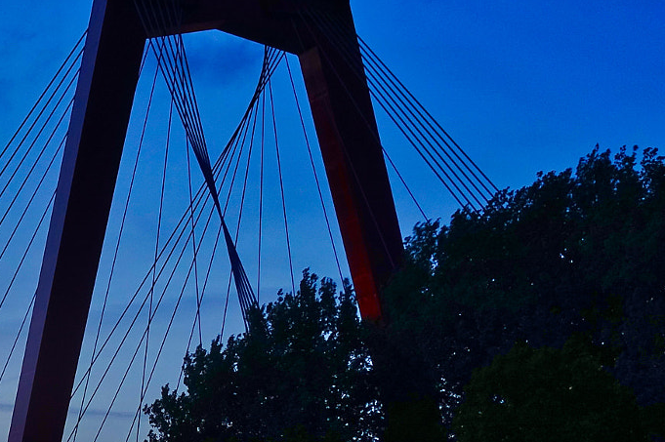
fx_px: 2473
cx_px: -61
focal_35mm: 134
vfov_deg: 10.2
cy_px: 391
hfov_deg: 14.9
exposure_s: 1/8
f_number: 2.8
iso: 125
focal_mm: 20.81
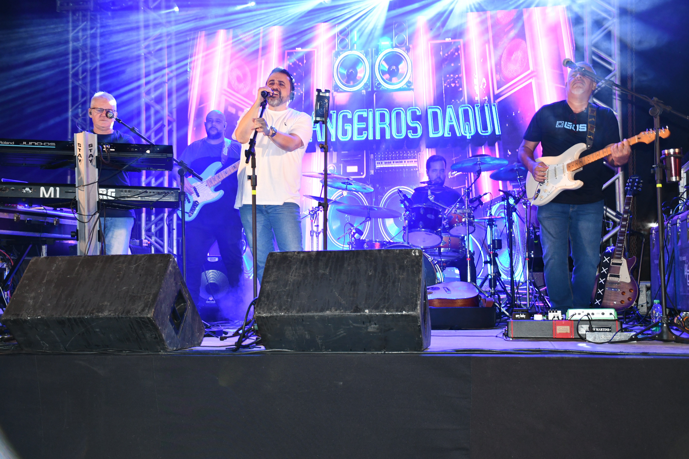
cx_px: 344
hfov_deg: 43.6
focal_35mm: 45
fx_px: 861
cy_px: 230
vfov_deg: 29.9
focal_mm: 30
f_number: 4
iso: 800
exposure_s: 1/60
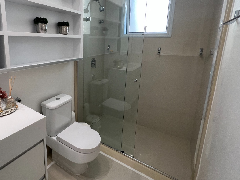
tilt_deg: -11.9
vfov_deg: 67.8
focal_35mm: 19
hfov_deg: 82.0
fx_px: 132
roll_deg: -0.4
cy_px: 70
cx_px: 81
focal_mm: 1.57
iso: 80
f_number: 1.8
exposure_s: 1/120
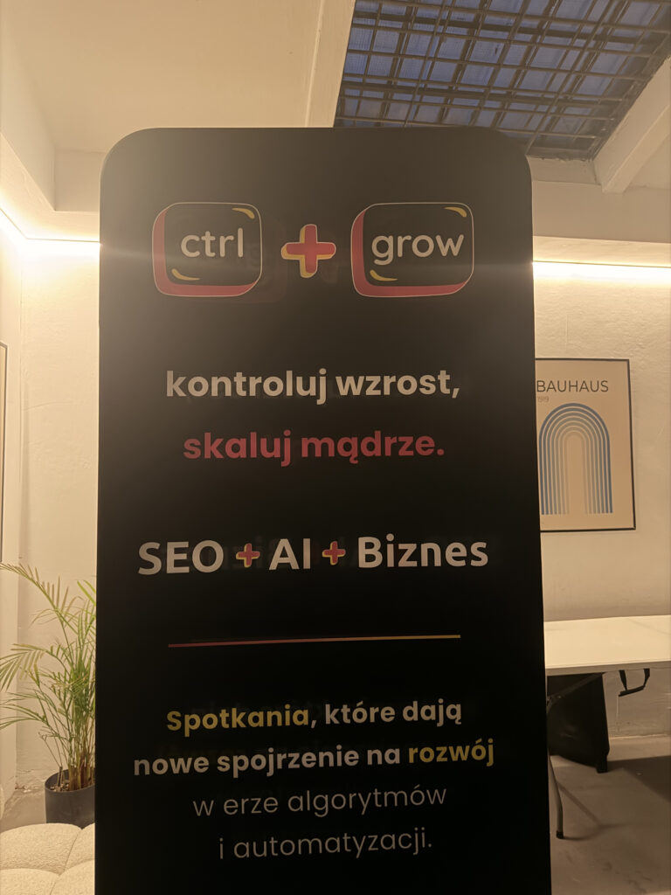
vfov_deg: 71.6
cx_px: 336
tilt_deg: +2.4
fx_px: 620
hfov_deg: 56.8
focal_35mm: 24
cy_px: 448
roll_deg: +0.6
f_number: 1.78
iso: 3200
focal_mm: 6.76
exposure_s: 1/27
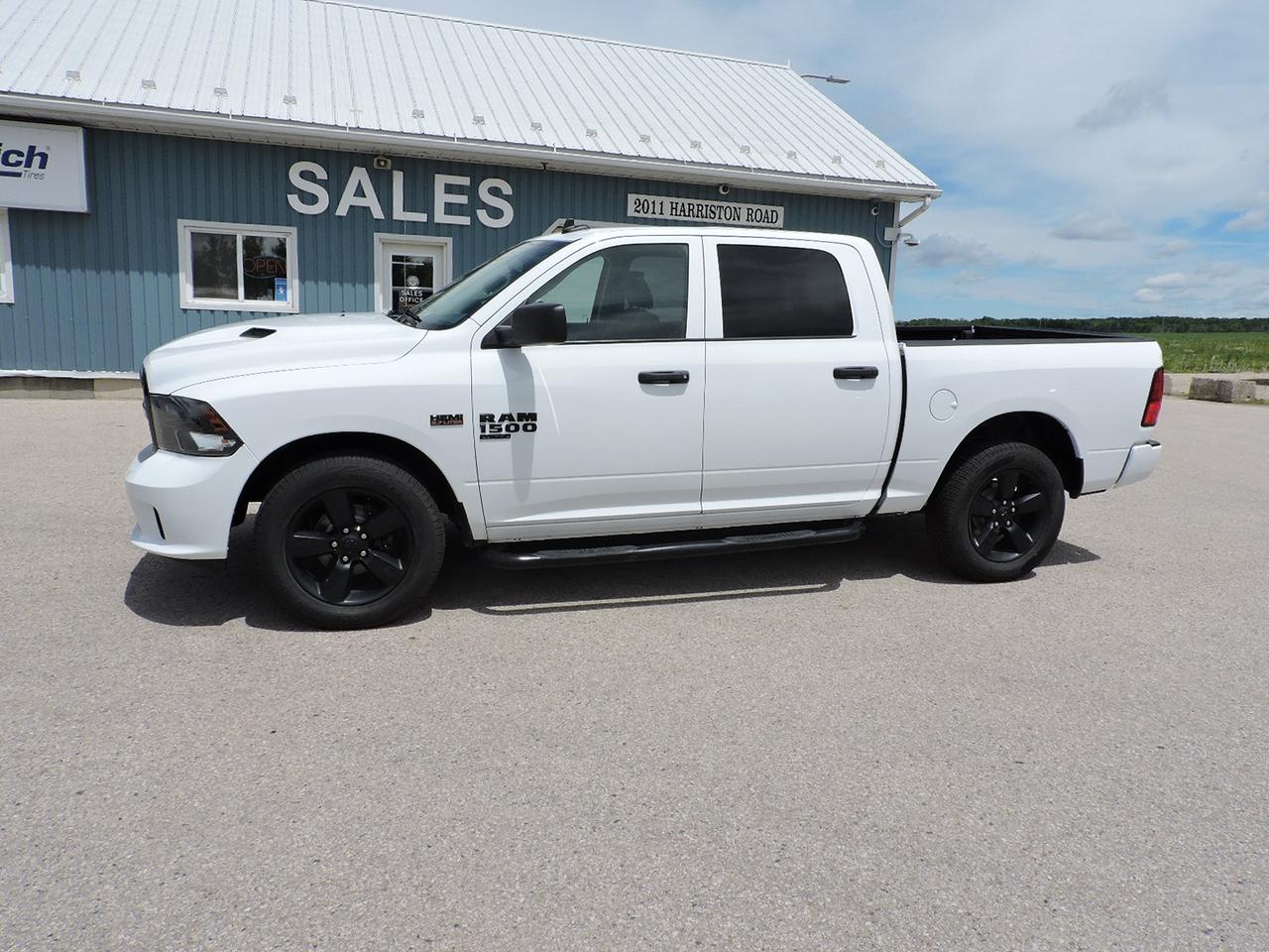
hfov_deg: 71.6
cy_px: 476
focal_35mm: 24
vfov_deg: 56.8
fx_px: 880
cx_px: 634
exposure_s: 1/1250
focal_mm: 4.3
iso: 100
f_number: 4.7
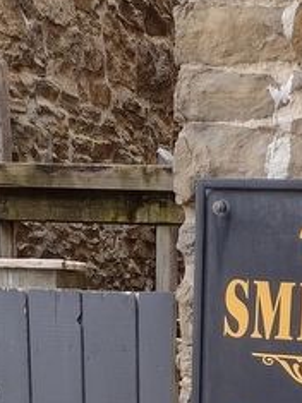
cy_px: 640
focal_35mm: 92
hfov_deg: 15.9
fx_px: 1071
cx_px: 259
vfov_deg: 18.4
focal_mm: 4.71
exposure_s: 1/282
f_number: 1.7
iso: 100
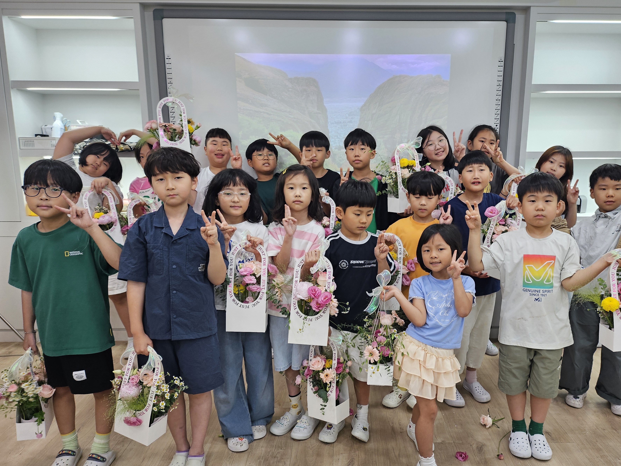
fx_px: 484
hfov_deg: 65.1
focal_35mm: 27
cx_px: 347
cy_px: 255
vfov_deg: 51.3
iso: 125
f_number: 1.8
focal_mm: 5
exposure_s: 1/120
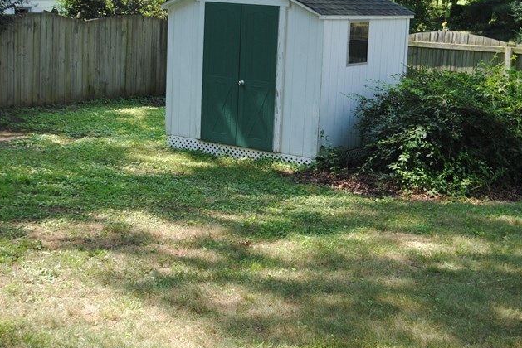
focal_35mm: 62
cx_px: 265
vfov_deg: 21.9
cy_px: 133
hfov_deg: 32.4
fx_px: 899
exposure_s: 1/125
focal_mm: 24
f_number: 5.6
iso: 140
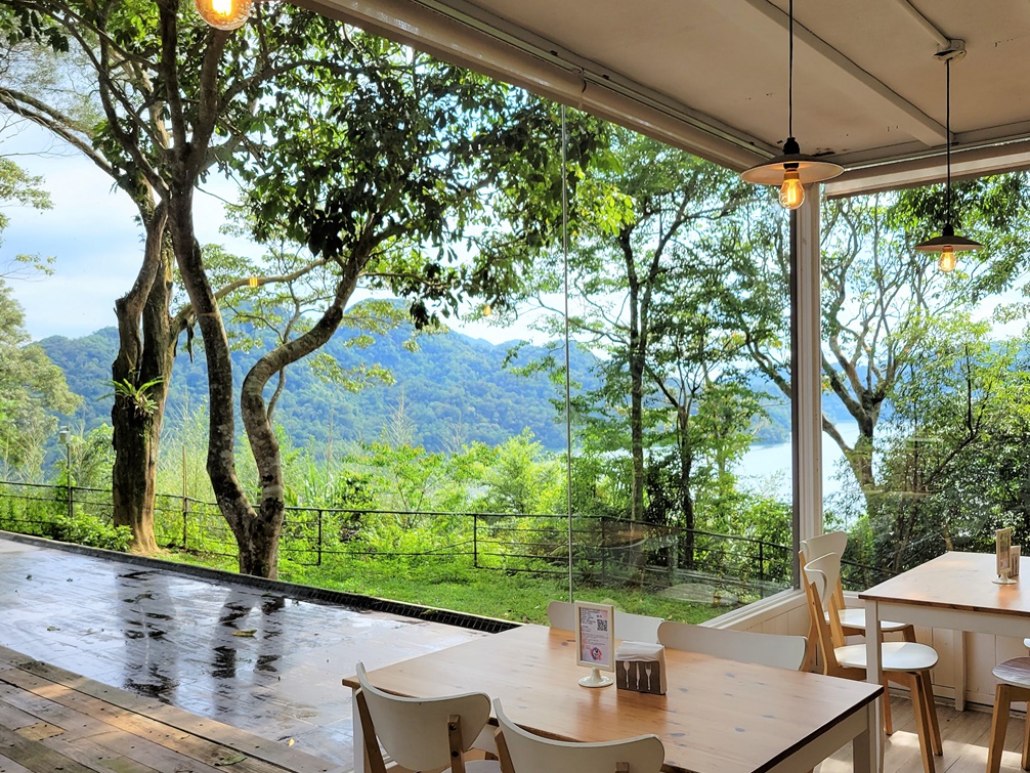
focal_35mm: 31
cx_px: 583
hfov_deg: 58.1
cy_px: 415
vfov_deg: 45.4
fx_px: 923
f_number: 1.8
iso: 40
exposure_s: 1/937
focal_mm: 5.4
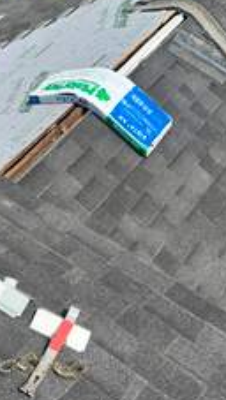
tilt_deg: -49.2
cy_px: 185
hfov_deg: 25.6
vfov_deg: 44.5
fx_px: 489
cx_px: 48
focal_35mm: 46
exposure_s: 1/3802
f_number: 1.78
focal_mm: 6.76
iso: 80
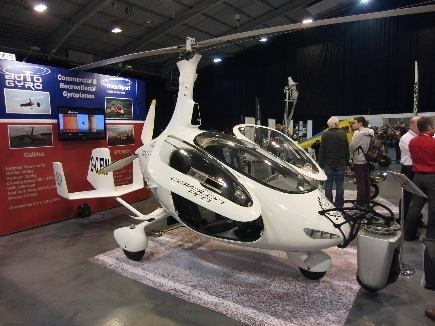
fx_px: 302
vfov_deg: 56.8
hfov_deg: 71.6
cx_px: 218
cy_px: 163
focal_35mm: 24
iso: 320
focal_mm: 4.3
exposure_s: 1/60
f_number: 3.2
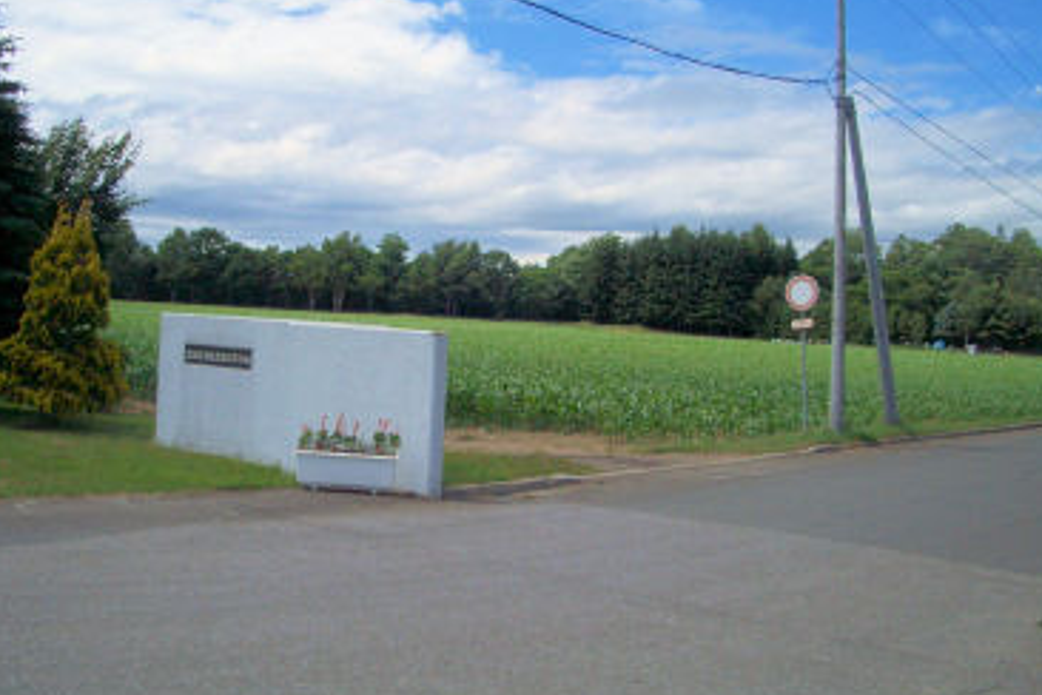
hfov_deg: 46.3
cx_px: 453
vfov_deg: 31.8
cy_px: 295
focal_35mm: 42
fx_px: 1216
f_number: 4.3
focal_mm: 5.8
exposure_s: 1/2000
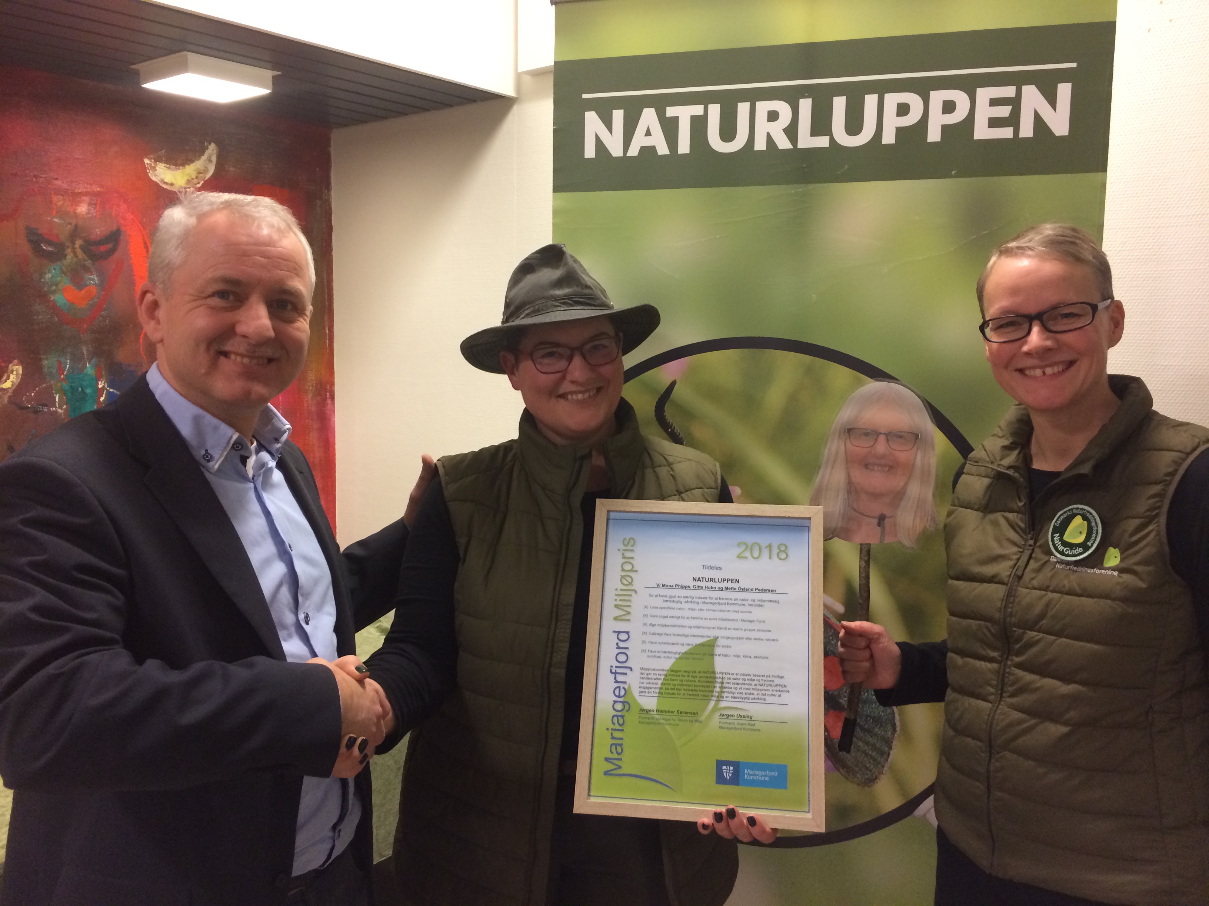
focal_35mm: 29
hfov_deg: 61.7
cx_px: 604
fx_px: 1013
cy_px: 453
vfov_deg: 48.2
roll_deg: -1.0
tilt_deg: -7.6
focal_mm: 4.15
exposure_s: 1/33
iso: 250
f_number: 2.2
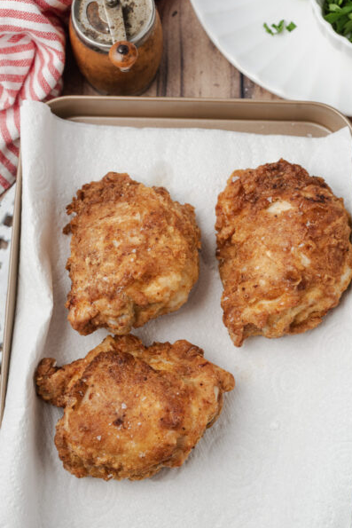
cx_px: 179
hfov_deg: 21.6
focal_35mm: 63
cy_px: 279
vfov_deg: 31.9
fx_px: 923
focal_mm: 50
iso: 320
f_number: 8
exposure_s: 1/20
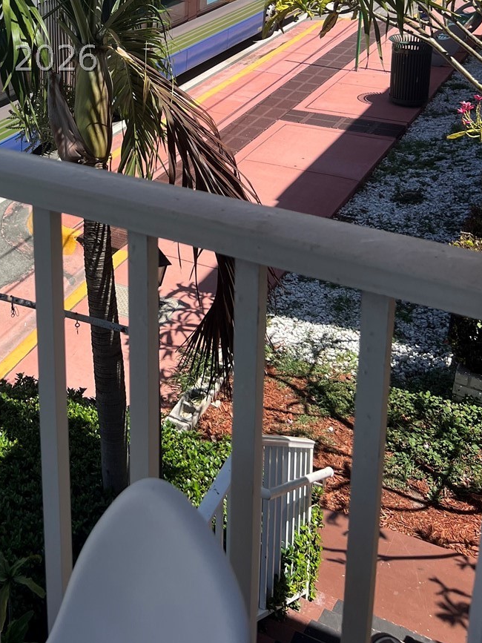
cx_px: 54
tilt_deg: -15.8
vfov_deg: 37.0
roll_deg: +0.7
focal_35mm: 48
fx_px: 891
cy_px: 59
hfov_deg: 29.1
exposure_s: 1/3704
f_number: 1.5
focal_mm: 5.7
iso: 50
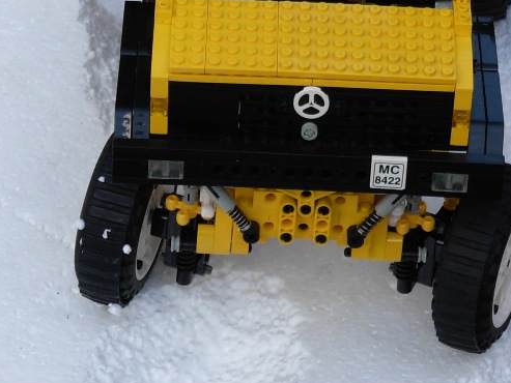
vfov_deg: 6.9
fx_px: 3189
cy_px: 0
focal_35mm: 216
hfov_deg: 9.2
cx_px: 311
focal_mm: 17.2
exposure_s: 1/322
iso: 79
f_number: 4
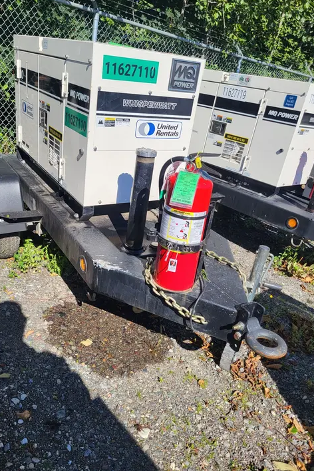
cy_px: 234
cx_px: 137
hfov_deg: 46.3
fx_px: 366
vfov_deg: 65.5
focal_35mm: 28
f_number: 1.8
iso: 40
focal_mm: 5.4
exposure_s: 1/2737
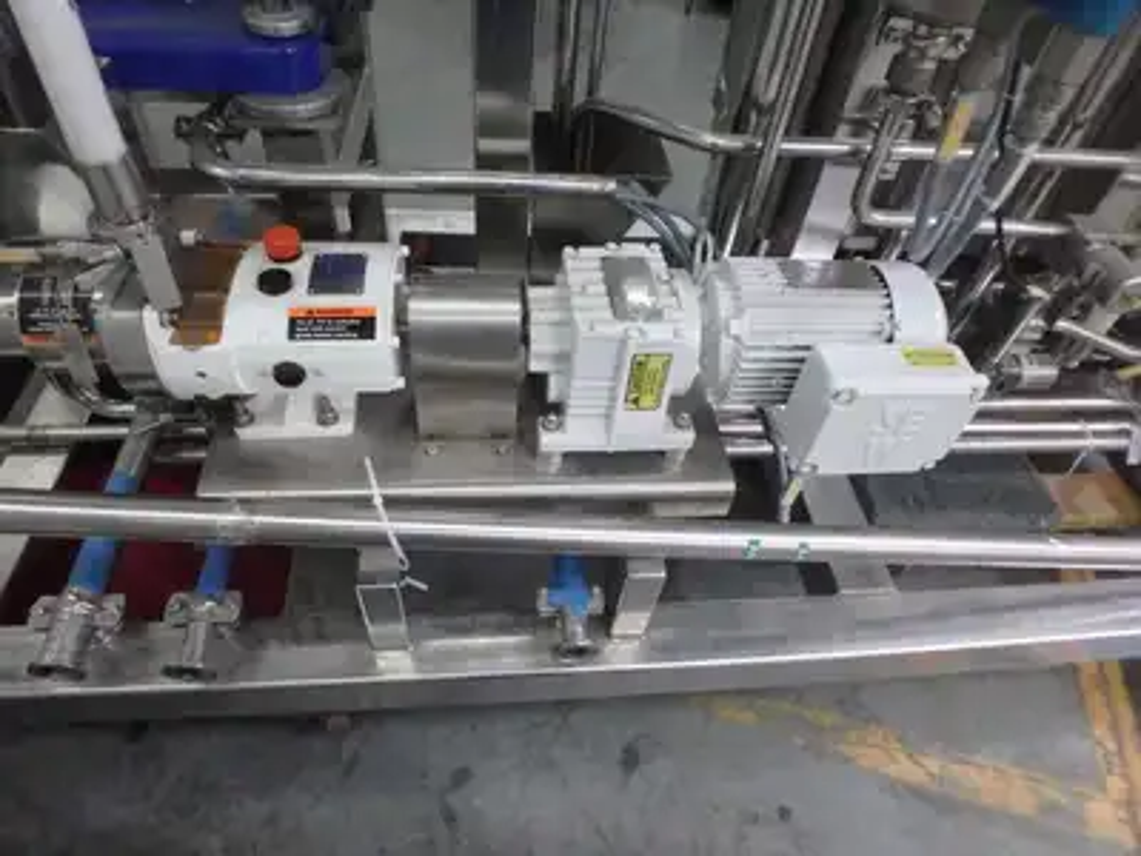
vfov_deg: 63.4
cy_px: 428
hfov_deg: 79.0
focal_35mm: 21
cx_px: 570
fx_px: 692
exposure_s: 1/25
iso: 800
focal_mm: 3.7
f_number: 3.5
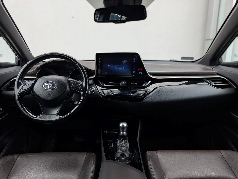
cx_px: 119
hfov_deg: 71.6
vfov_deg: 56.8
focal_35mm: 24
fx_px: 165
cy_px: 90
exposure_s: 1/315
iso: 30
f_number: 1.7
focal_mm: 4.53
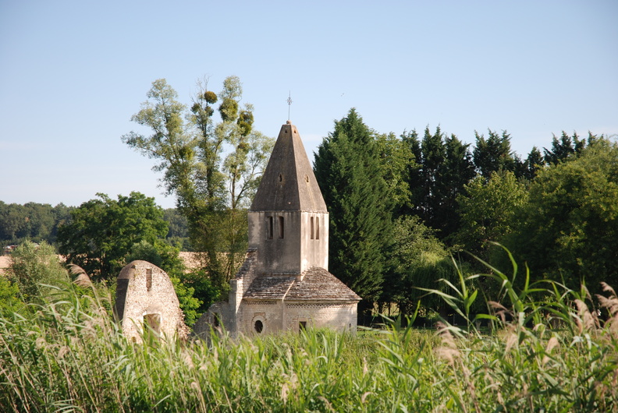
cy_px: 206
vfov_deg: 13.1
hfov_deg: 19.4
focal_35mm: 105
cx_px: 309
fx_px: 1804
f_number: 4.5
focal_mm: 70
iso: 100
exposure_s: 1/250
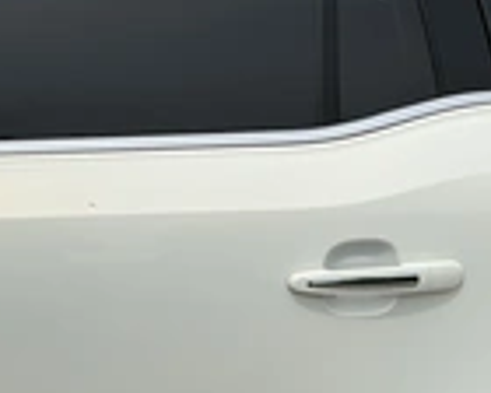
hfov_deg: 23.9
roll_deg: -4.4
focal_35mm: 78
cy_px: 256
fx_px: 1133
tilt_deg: -20.4
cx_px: 70
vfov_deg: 19.6
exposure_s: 1/4065
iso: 25
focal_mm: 3
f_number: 1.8
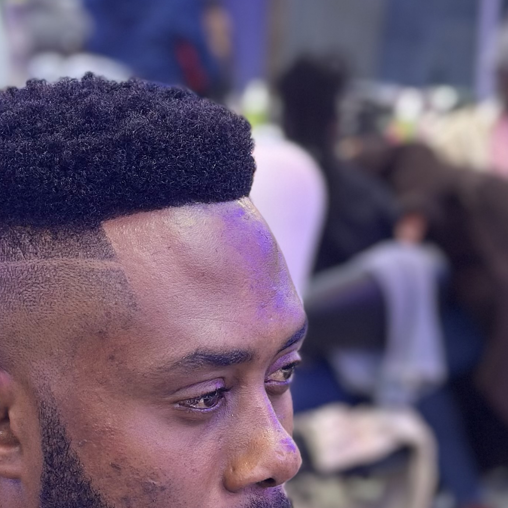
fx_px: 2059
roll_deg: -1.2
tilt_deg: -10.6
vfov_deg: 14.0
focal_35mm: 124
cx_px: 165
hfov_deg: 14.0
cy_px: 336
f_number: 1.78
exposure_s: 1/50
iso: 160
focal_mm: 6.86
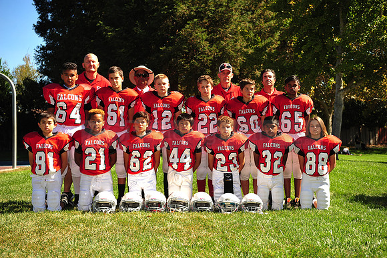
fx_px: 591
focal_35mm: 55
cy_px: 129
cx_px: 194
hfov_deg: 36.3
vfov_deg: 24.6
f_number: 5
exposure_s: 1/320
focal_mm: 55
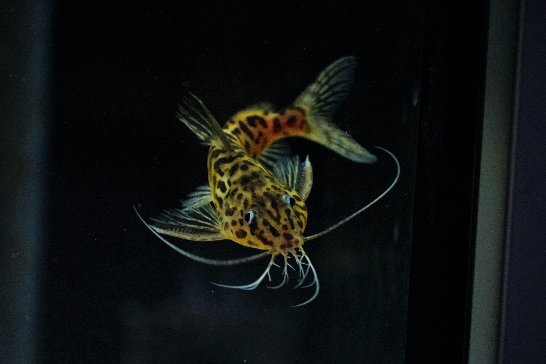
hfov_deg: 10.2
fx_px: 3071
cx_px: 273
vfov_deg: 6.8
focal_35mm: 202
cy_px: 182
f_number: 5.6
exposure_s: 1/250
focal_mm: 135
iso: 10000
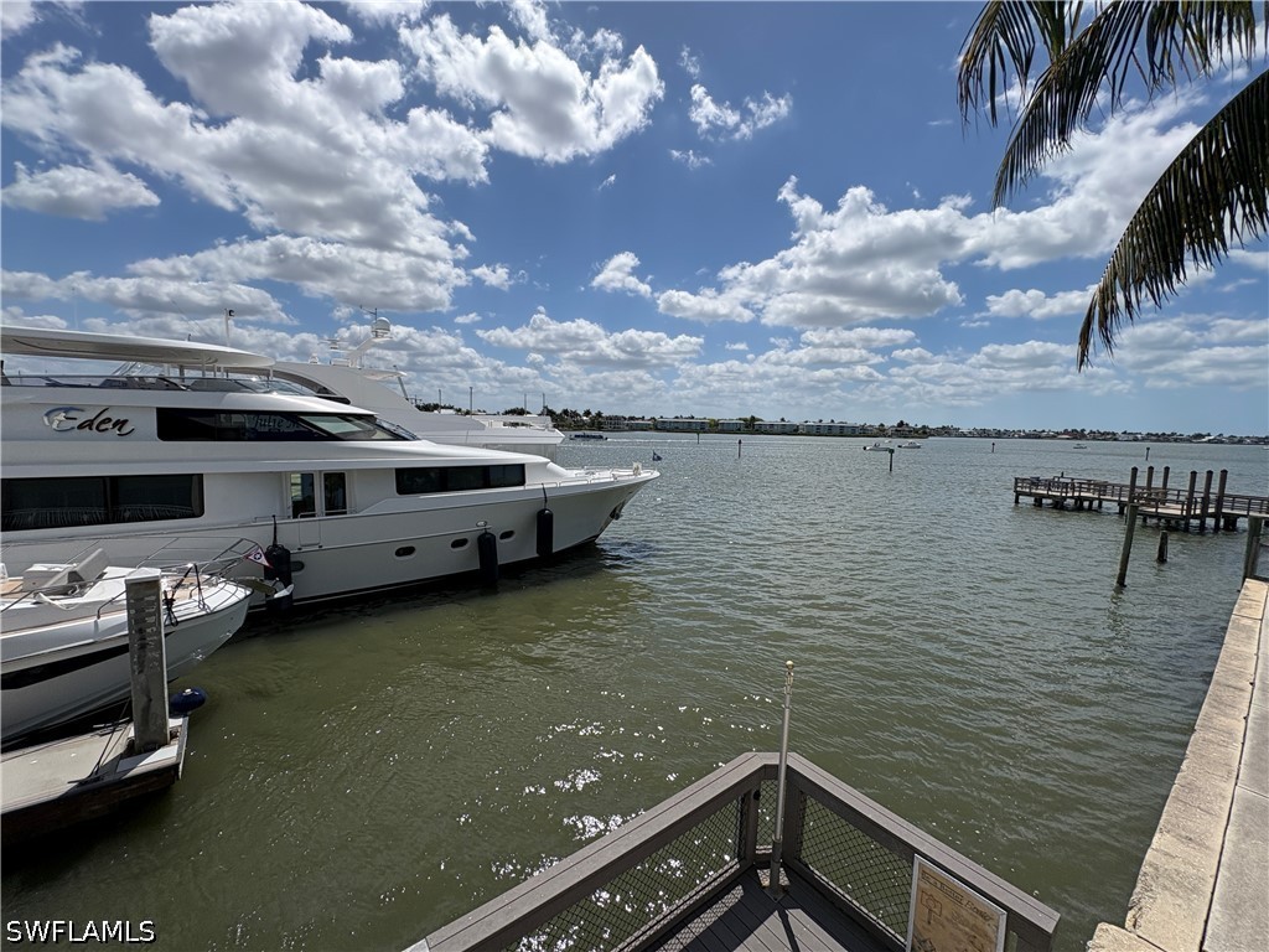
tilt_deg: -5.7
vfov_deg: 85.7
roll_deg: -1.0
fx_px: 513
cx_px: 634
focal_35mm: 14
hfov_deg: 102.1
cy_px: 476
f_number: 2.2
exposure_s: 1/4630
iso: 50
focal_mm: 2.22
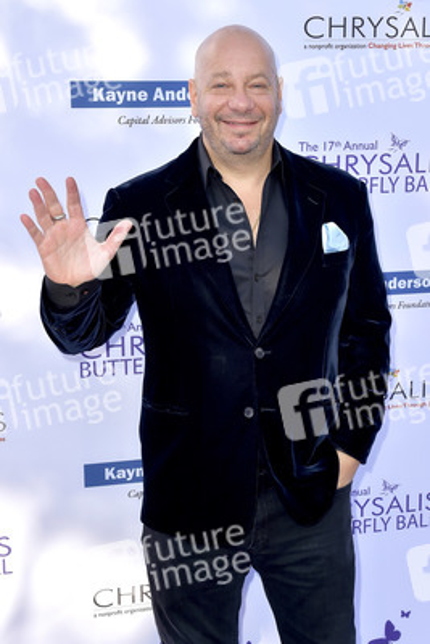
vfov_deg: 43.6
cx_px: 215
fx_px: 805
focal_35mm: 45
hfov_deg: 29.9
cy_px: 322
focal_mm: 45
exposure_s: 1/250
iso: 200
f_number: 6.3
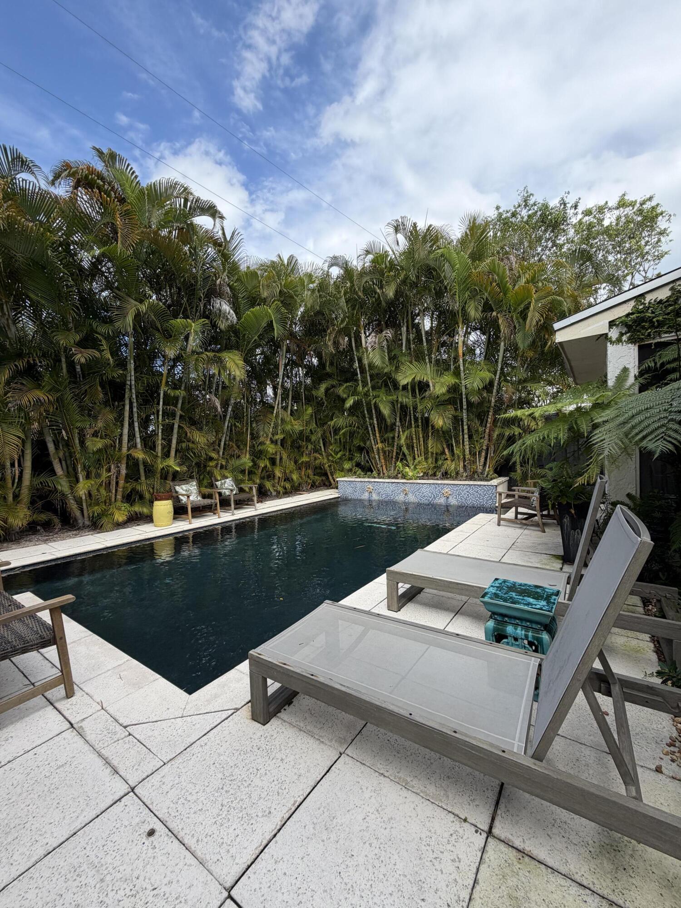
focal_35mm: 14
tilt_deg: +1.0
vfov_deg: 102.1
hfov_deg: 85.7
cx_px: 340
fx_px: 367
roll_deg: +1.8
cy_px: 454
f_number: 2.2
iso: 32
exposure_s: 1/770
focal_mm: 2.22
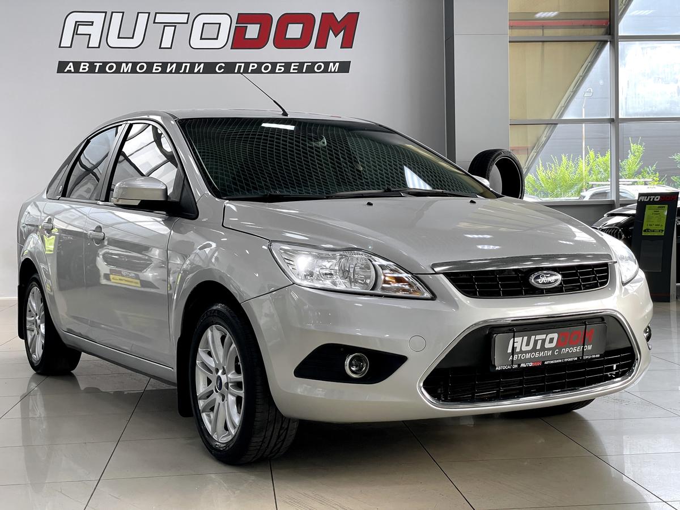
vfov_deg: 28.0
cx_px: 340
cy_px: 255
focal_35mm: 52
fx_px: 1021
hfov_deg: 36.8
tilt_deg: -1.6
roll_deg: +1.4
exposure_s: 1/99
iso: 125
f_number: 2
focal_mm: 6
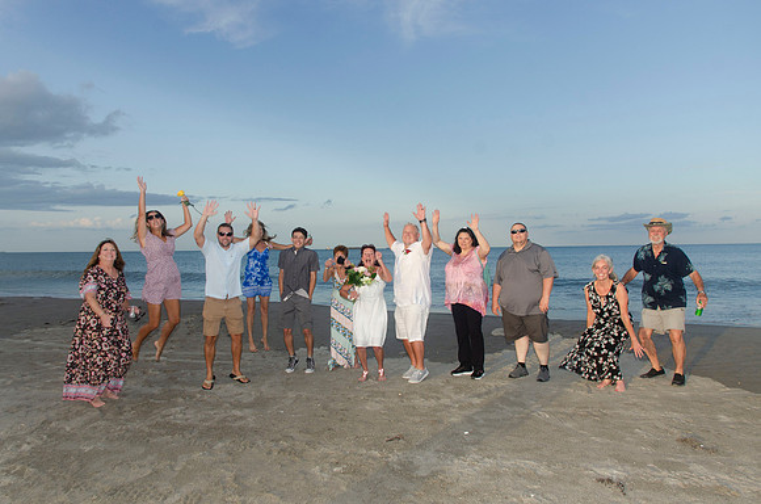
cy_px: 252
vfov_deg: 47.7
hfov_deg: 67.5
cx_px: 380
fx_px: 569
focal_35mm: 27
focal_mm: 18
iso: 200
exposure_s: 1/250
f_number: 7.1
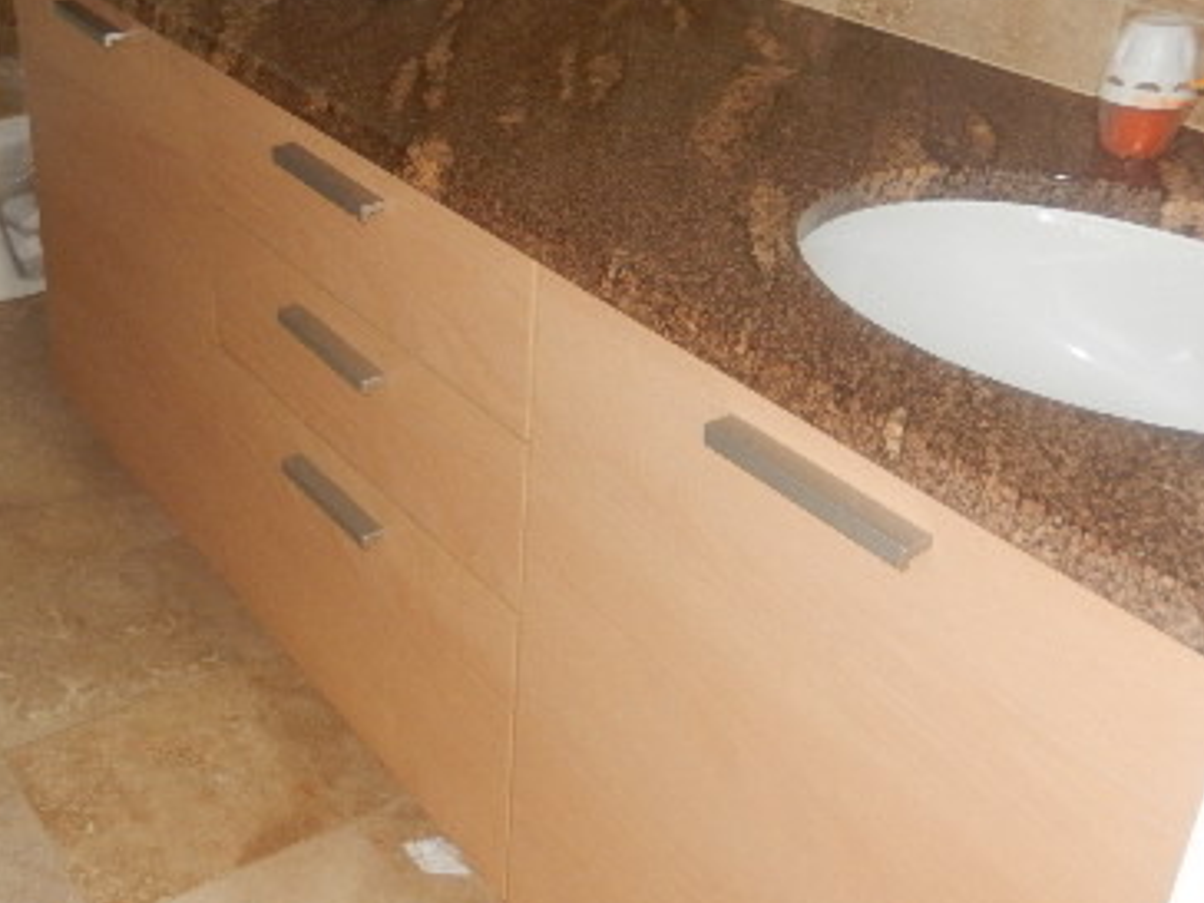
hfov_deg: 41.7
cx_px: 304
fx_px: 1530
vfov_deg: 32.7
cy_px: 344
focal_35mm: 44
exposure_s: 1/30
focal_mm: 4.5
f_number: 3.4
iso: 200
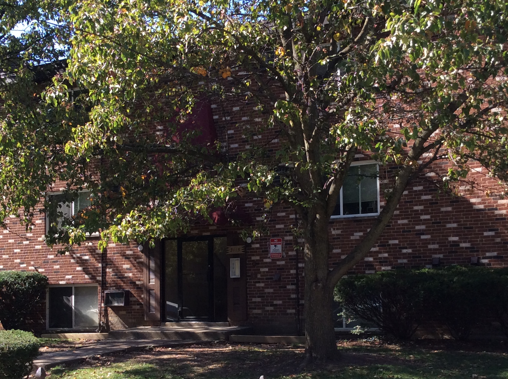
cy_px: 248
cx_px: 279
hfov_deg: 36.2
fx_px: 777
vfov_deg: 27.3
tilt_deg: +3.0
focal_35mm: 53
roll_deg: +1.9
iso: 32
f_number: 2.4
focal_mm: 3.3
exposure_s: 1/360
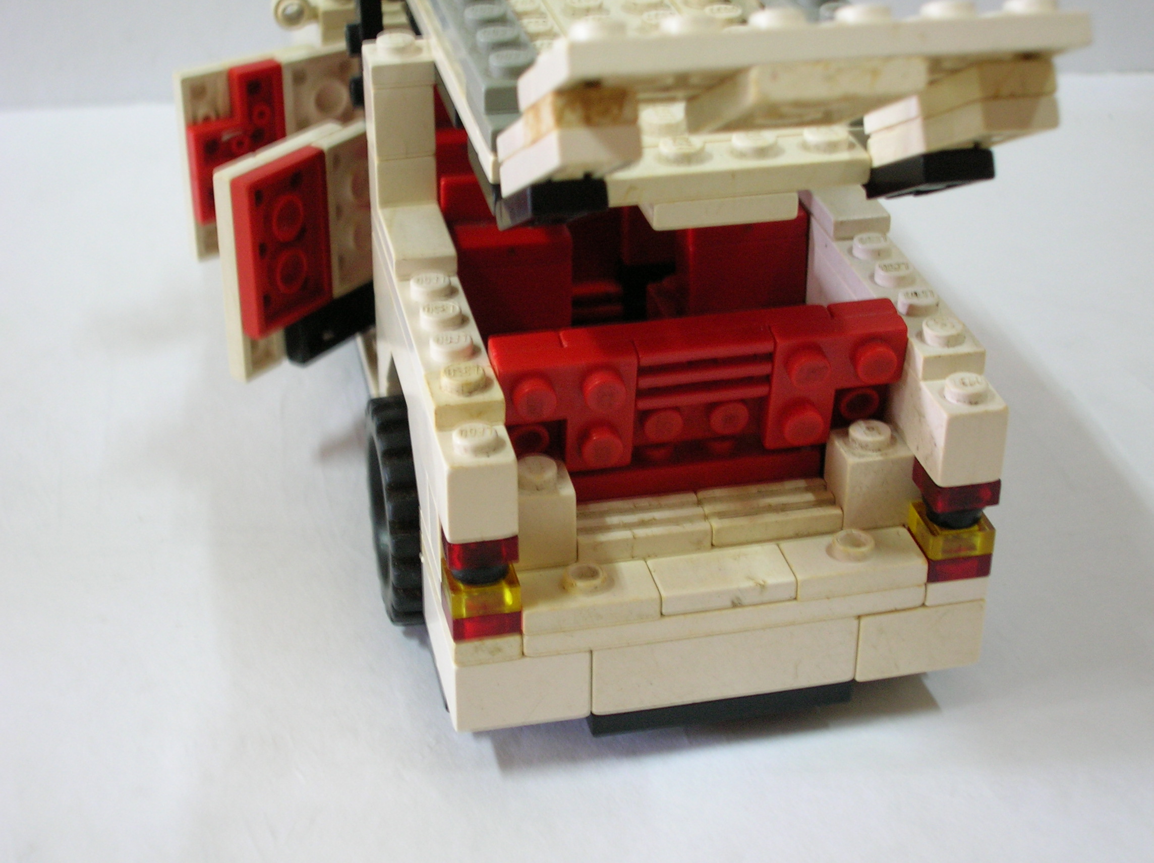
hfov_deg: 33.3
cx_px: 577
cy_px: 432
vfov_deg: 25.2
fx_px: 1932
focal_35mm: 58
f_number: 3.5
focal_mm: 9.7
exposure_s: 1/3.1
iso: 100
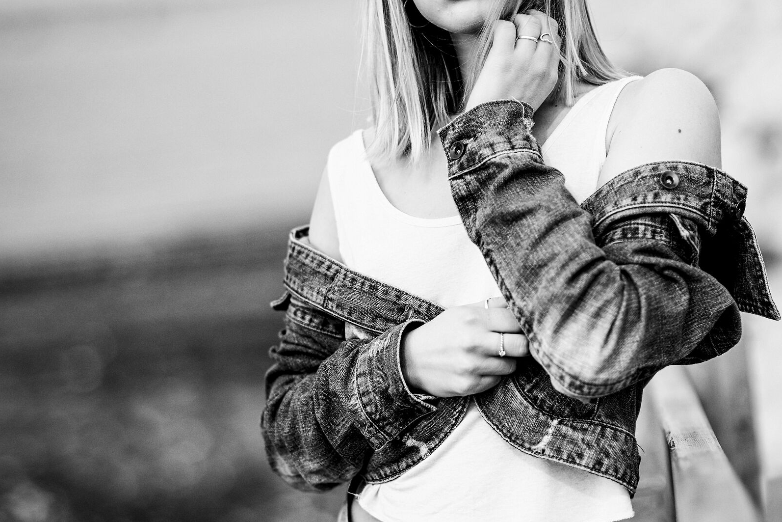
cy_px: 287
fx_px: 2780
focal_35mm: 128
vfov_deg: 10.7
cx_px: 391
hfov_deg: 16.0
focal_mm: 85
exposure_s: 1/8000
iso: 100
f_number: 1.8
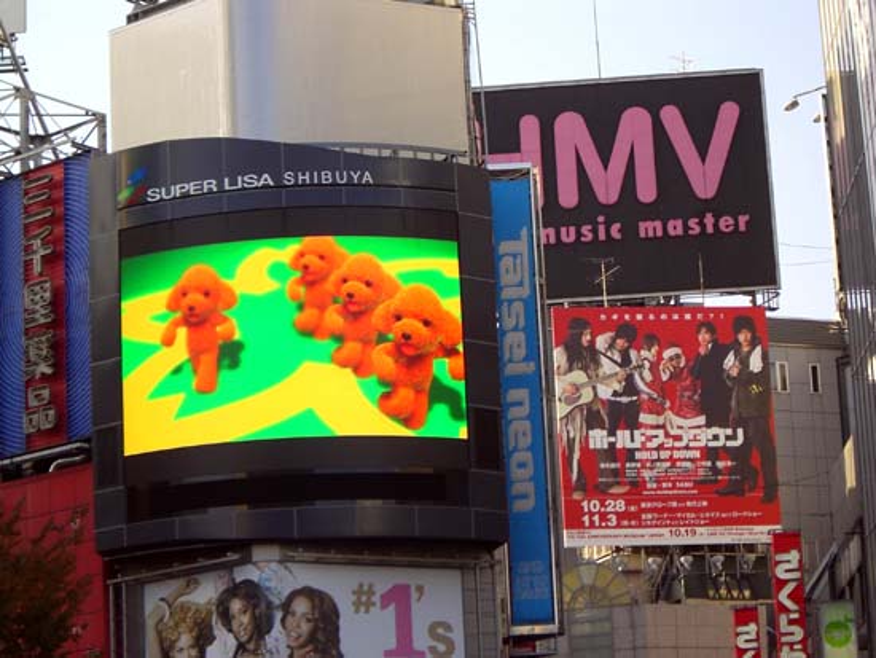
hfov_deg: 17.3
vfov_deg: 13.0
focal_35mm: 114
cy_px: 329
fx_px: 2886
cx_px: 438
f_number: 5.2
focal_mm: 18.6
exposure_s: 1/125
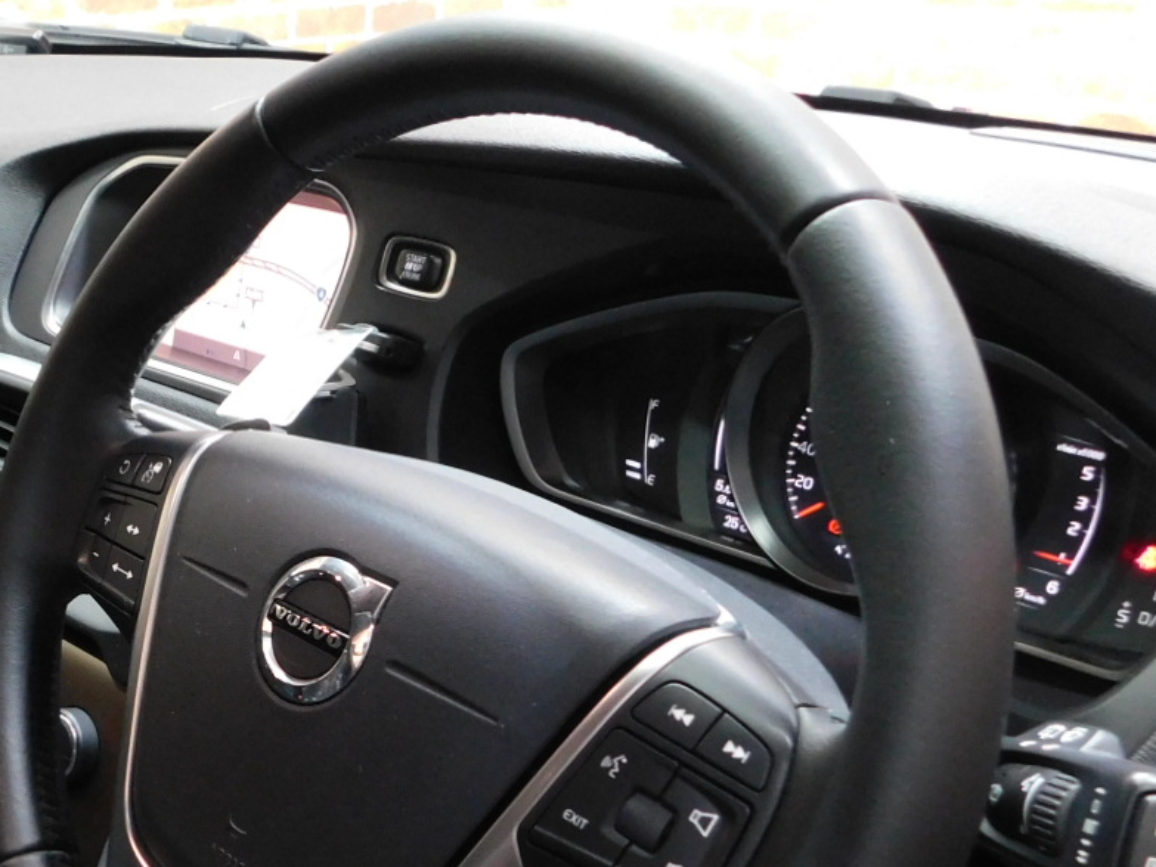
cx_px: 219
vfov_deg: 30.5
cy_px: 614
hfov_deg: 38.8
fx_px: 1569
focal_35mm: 47
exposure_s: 1/10
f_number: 3
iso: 400
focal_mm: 4
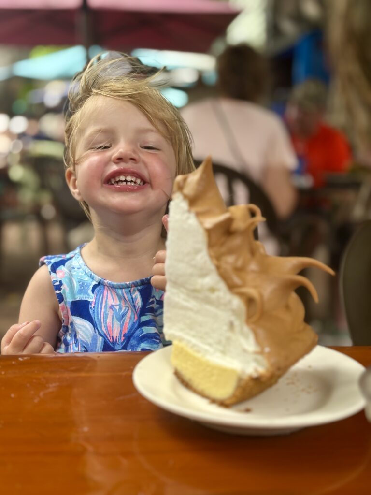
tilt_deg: -8.4
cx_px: 186
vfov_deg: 36.8
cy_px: 248
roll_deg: -0.6
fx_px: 743
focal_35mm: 52
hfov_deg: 28.0
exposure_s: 1/121
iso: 32
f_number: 1.6
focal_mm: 5.96
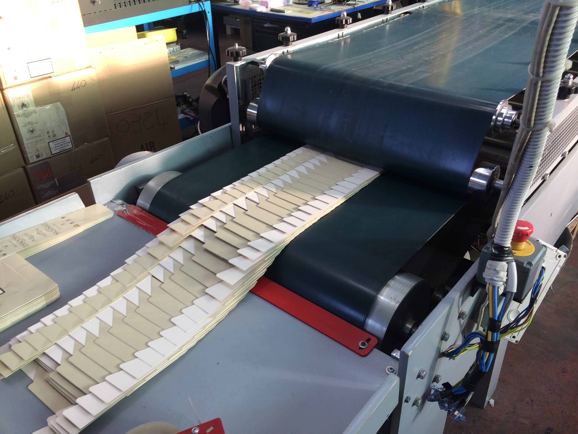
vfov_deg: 48.2
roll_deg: +0.2
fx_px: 484
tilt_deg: -32.7
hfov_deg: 61.7
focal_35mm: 29
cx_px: 289
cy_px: 217
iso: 50
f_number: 2.2
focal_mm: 4.15
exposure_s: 1/50
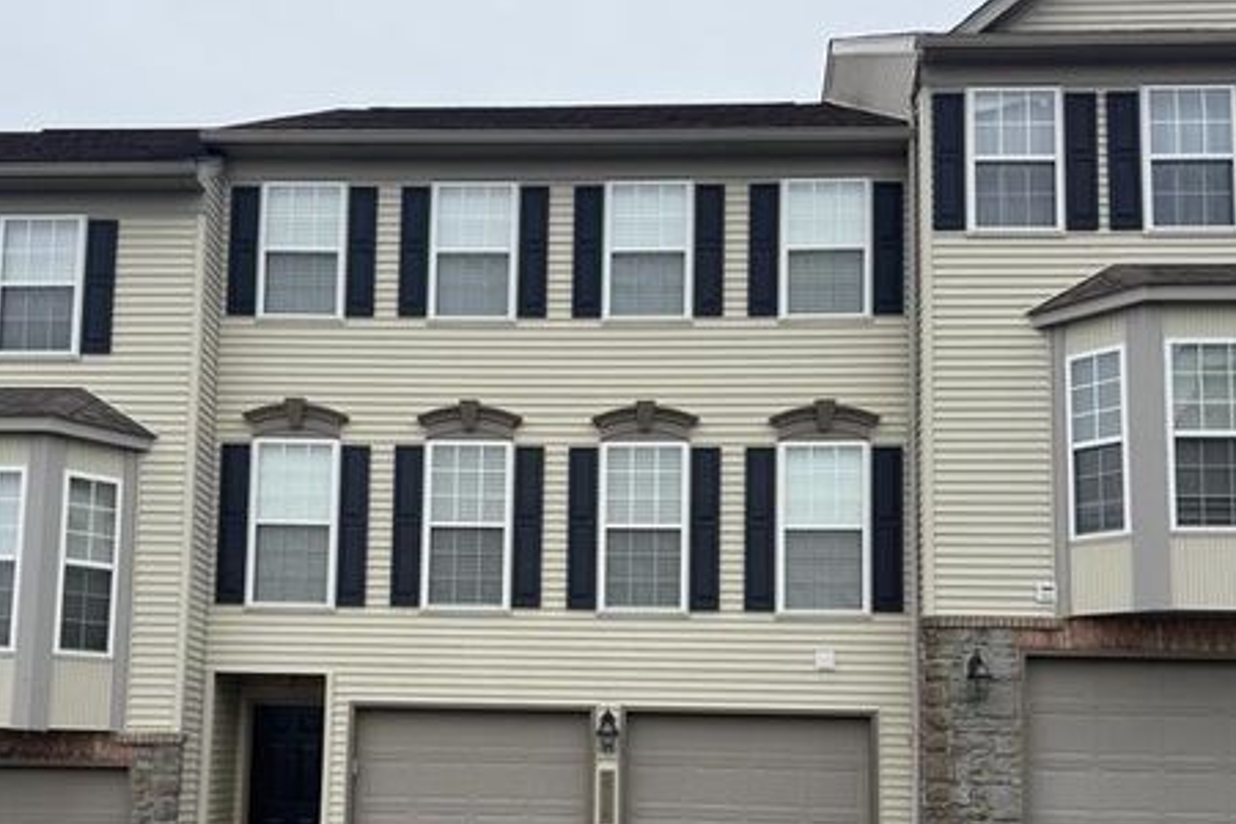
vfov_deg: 35.1
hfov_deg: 51.8
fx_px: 1270
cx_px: 555
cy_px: 630
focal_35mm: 37
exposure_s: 1/2710
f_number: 1.78
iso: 80
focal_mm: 6.76
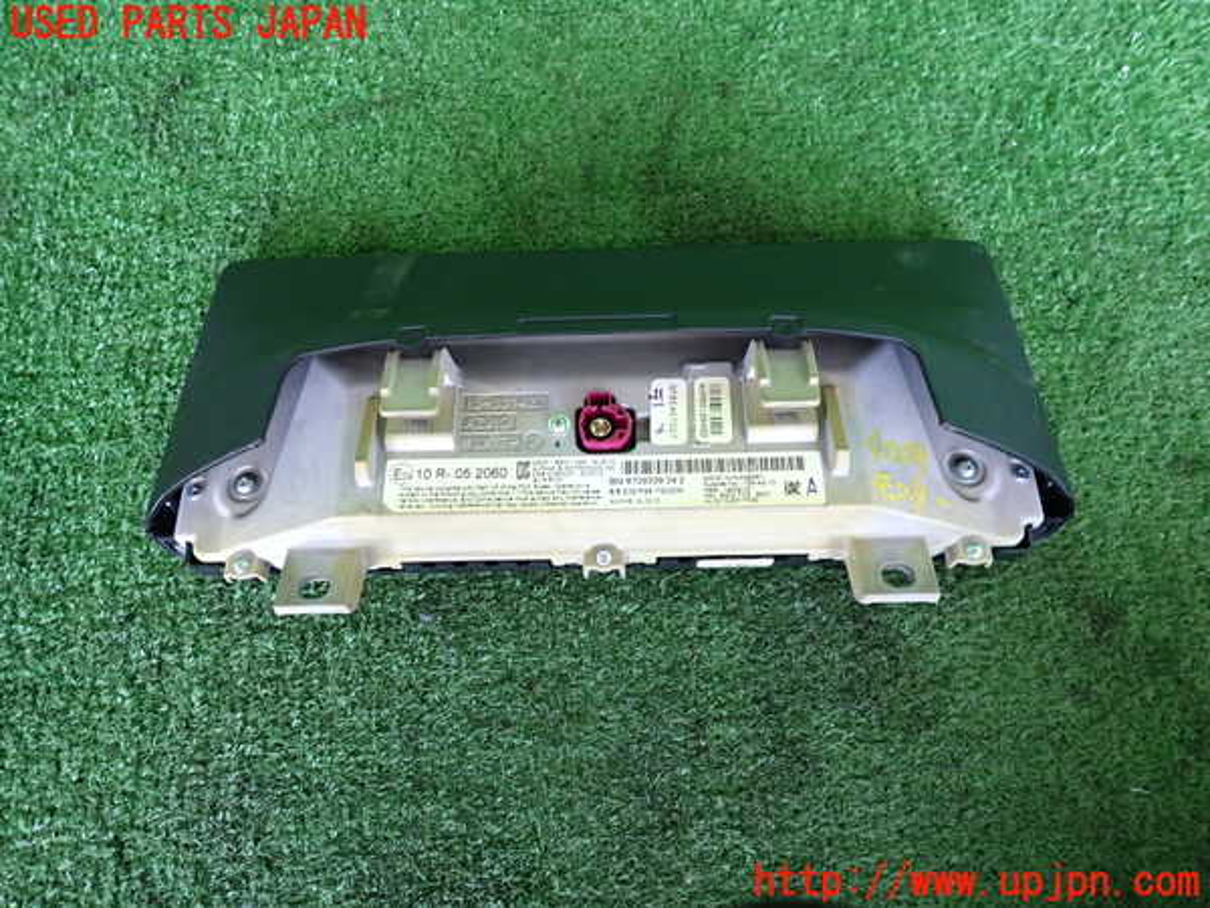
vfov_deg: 54.9
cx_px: 605
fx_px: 874
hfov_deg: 69.4
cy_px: 454
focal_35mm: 25
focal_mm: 4.5
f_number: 2
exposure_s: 1/30
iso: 320
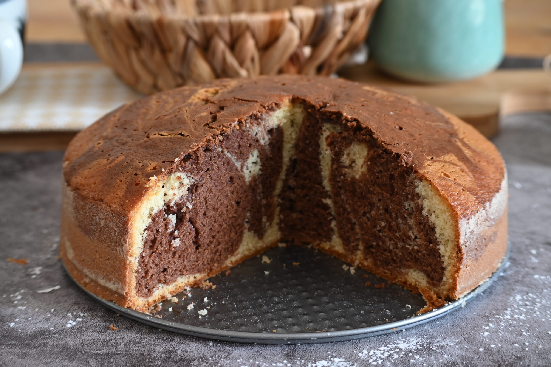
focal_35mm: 75
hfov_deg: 27.0
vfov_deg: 18.2
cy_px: 184
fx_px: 1147
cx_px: 276
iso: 200
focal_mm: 50
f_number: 5.6
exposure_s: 1/10
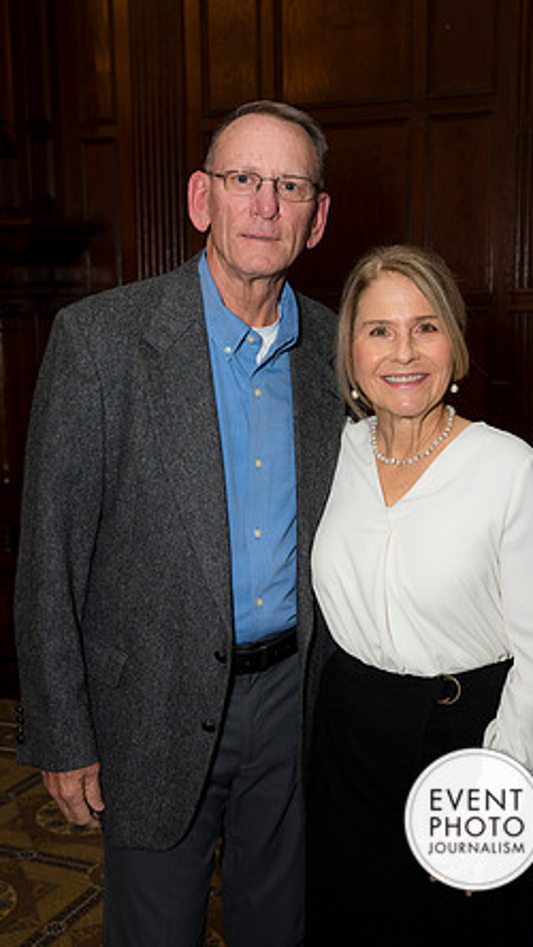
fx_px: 1280
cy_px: 478
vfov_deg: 40.6
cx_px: 296
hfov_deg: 23.5
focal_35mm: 51
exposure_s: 1/125
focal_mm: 48
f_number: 5.6
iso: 800
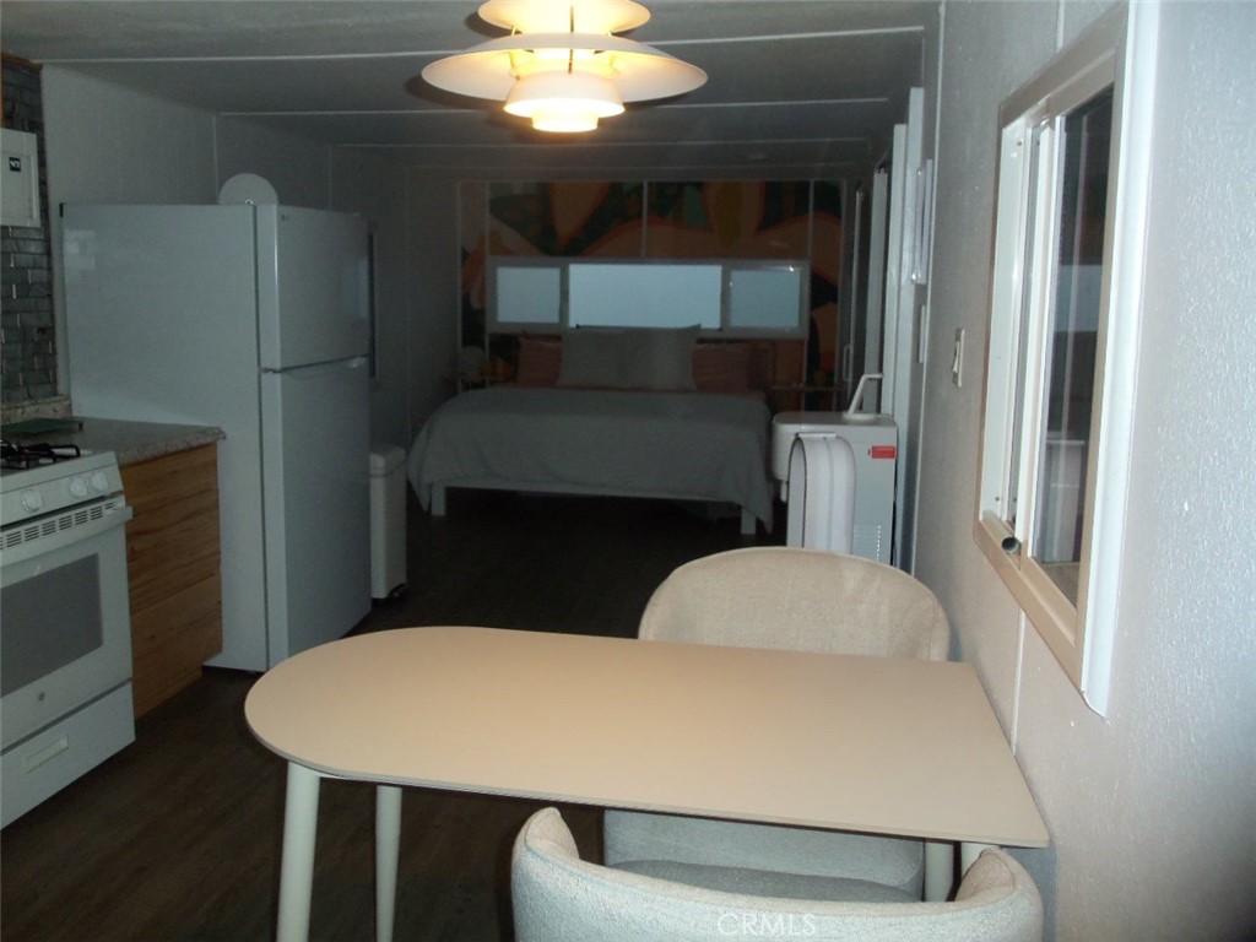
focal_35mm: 29
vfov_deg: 48.2
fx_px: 1052
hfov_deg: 61.7
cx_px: 628
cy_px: 471
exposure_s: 1/30
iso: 100
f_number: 3.4
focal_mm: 5.2
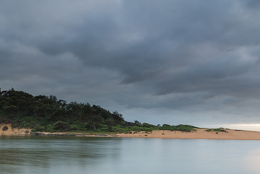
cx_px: 134
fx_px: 209
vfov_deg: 44.9
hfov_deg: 63.6
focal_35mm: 29
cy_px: 95
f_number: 5
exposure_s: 5
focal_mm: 16
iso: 160
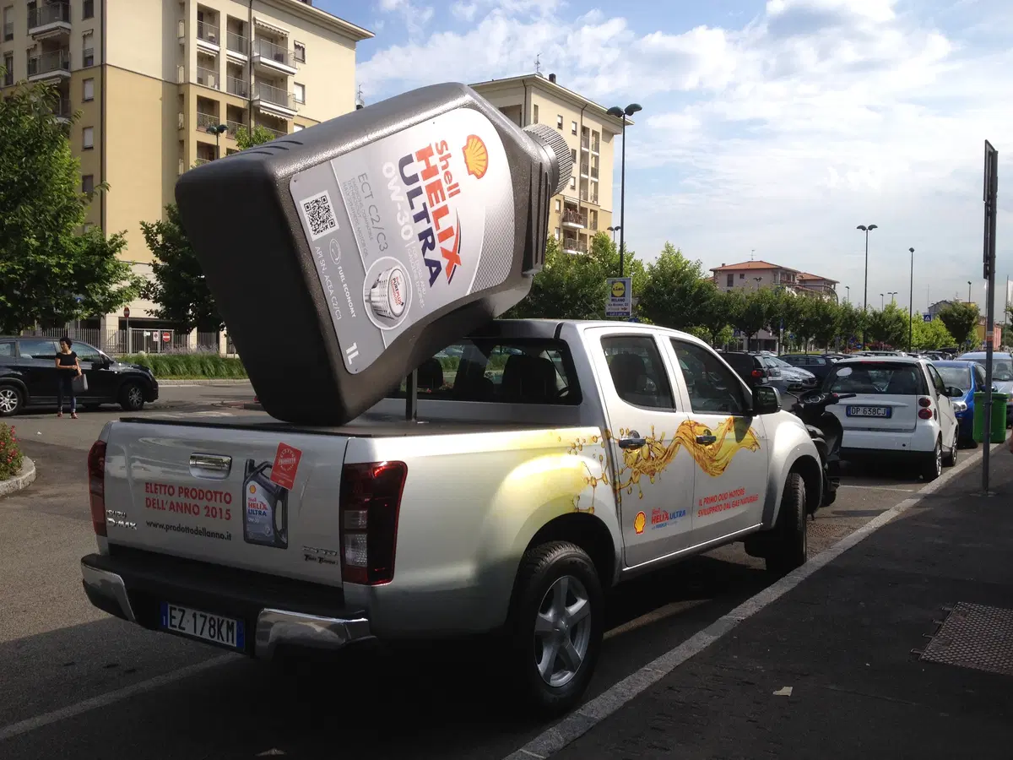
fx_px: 1024
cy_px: 380
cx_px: 506
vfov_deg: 40.7
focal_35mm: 35
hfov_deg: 52.6
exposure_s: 1/1842
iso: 50
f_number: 2.4
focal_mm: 4.28
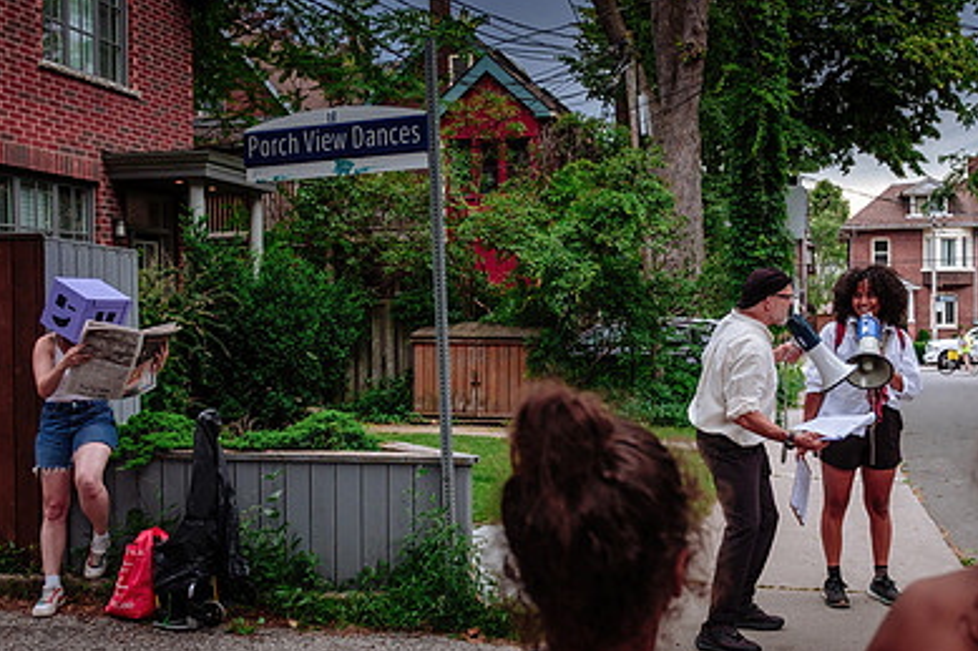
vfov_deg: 30.5
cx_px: 618
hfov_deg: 44.1
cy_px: 357
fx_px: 1195
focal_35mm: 44
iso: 500
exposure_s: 1/500
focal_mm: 17
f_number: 2.8
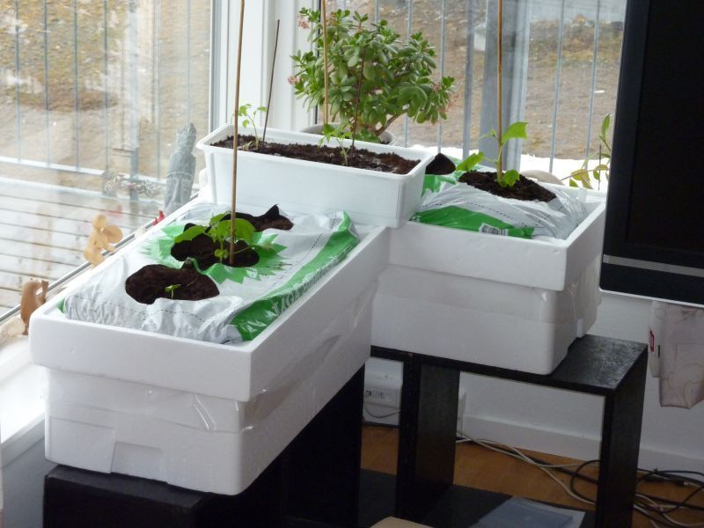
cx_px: 352
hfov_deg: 17.7
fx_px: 2257
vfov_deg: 13.3
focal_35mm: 111
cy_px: 264
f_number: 4.4
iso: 320
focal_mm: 18.2
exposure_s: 1/80
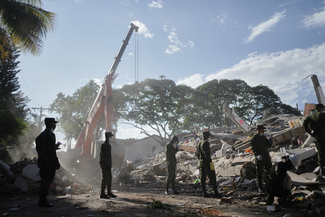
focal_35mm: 35
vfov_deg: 37.9
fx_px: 316
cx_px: 162
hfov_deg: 54.4
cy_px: 108
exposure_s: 1/8000
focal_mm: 35
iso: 100
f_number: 1.4
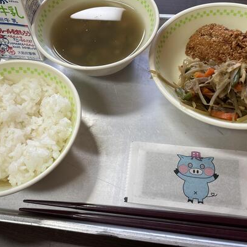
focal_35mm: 40
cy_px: 101
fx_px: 323
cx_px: 125
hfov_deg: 41.9
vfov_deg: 41.7
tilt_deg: -56.1
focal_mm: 4.2
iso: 100
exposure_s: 1/120
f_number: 1.6
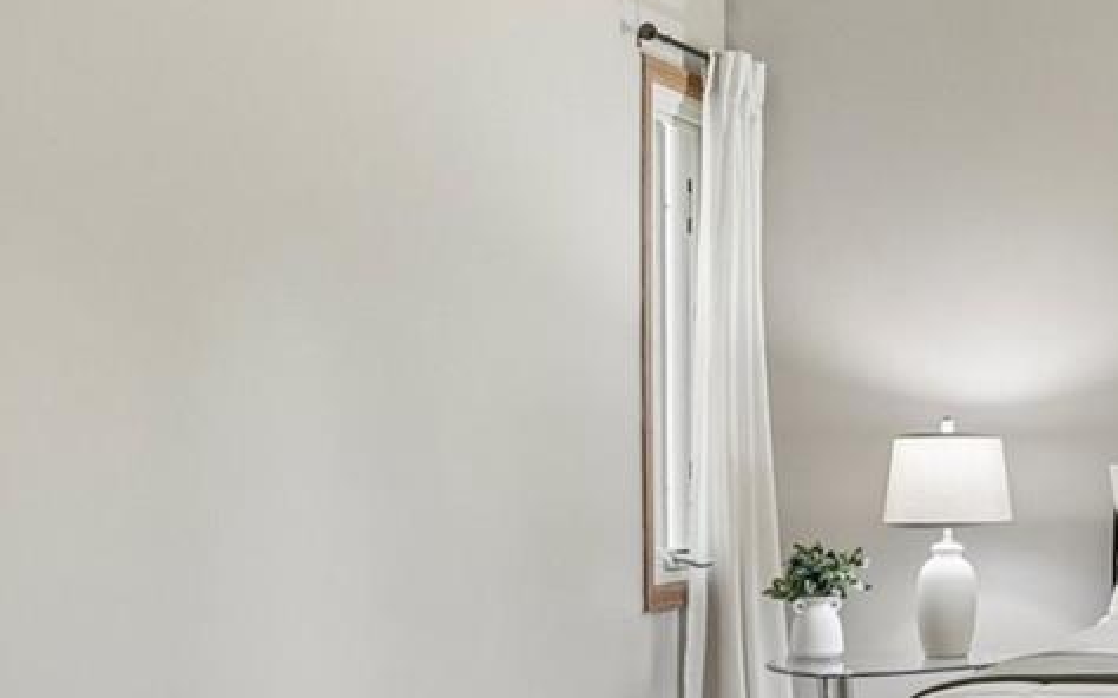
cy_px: 427
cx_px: 1491
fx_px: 1728
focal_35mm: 57
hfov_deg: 28.6
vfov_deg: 22.8
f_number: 8
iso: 500
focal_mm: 11
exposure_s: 1/30
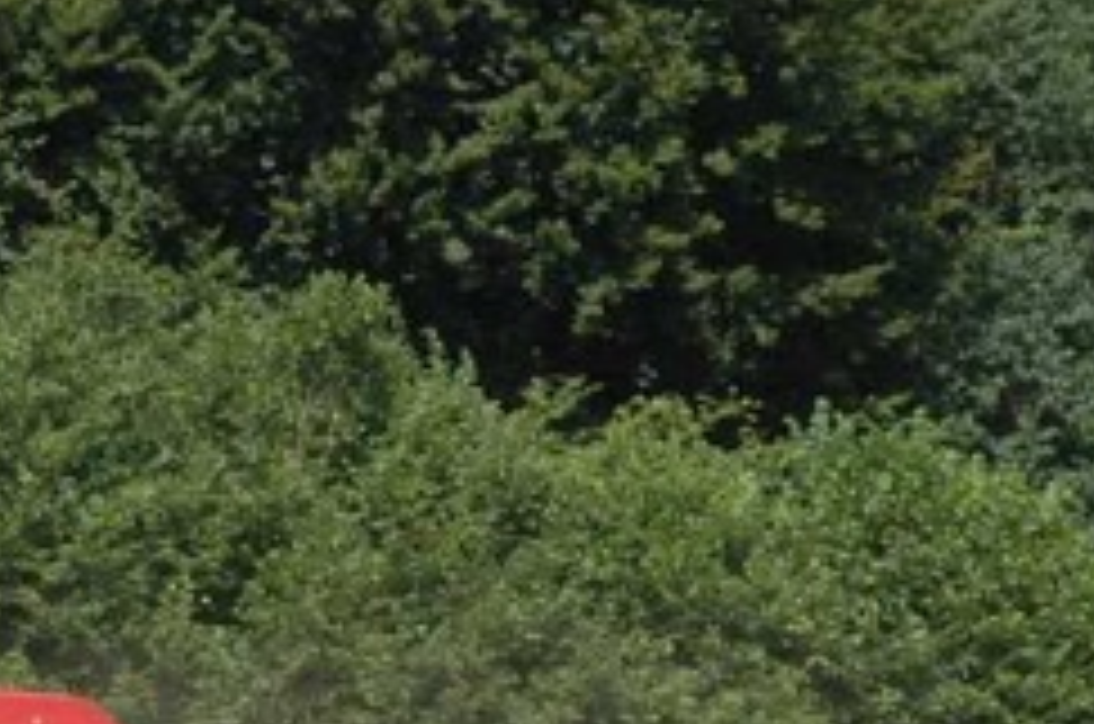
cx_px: -347
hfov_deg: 7.9
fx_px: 7795
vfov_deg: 5.3
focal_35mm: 257
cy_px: 1003
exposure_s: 1/320
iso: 400
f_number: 9
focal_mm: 52
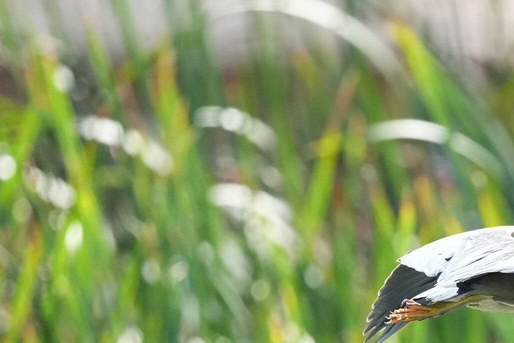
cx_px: 532
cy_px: 296
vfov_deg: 0.8
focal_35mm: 1682
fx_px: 24017
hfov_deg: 1.2
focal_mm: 400
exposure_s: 1/2500
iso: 2000
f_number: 4.5
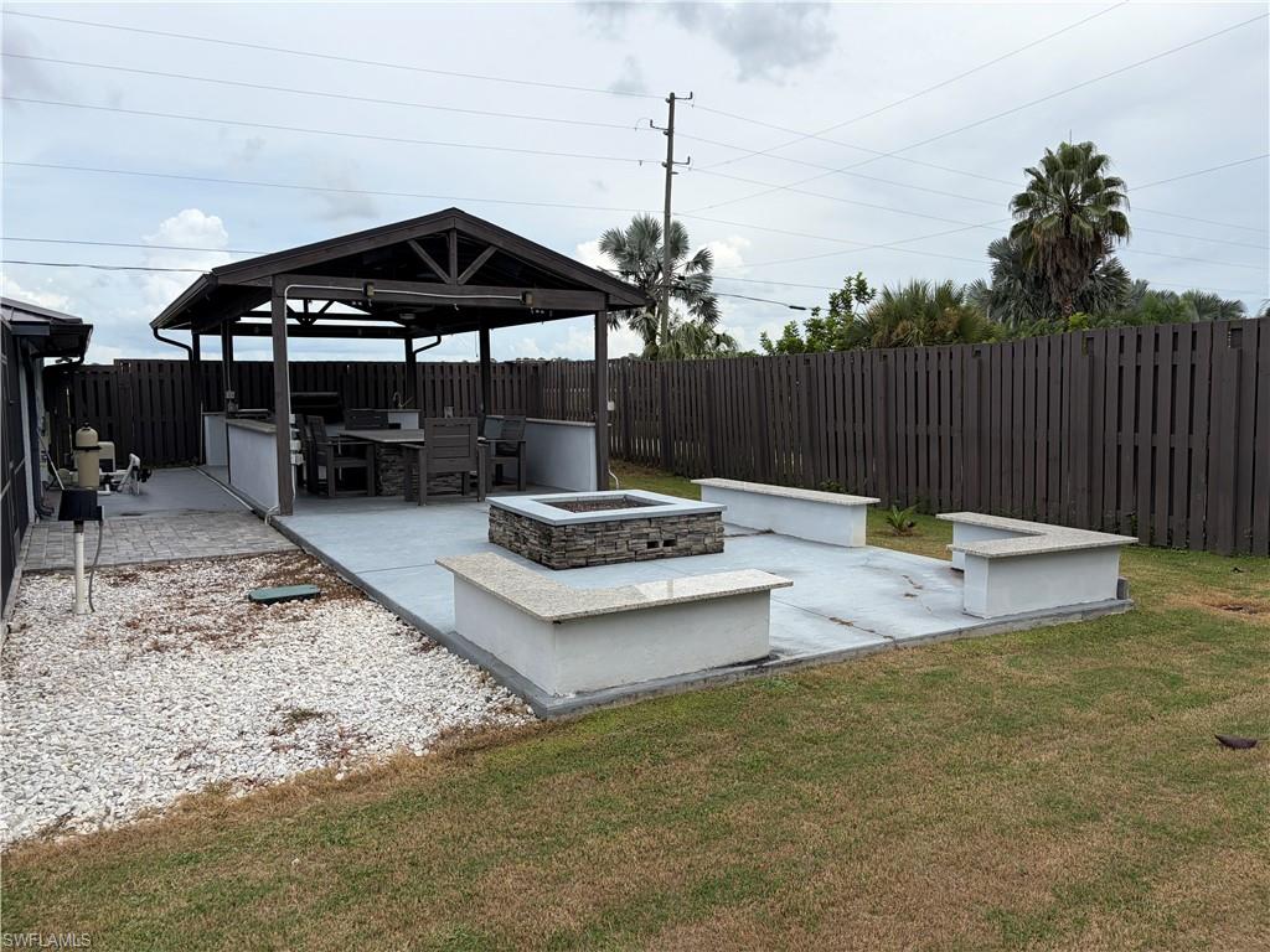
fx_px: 954
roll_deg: +0.6
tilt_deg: -3.8
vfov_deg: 53.1
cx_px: 635
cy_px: 476
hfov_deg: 67.3
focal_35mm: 26
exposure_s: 1/3831
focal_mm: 5.96
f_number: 1.6
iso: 50
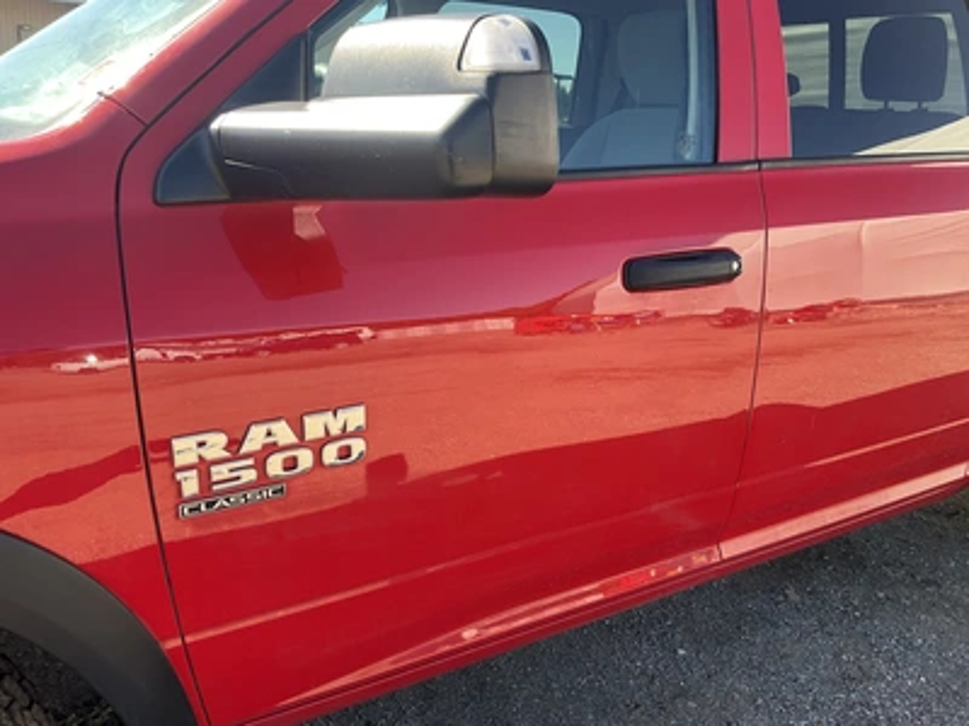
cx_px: 484
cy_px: 363
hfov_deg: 61.7
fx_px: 812
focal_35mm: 29
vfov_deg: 48.2
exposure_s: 1/187
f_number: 1.8
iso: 20
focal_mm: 3
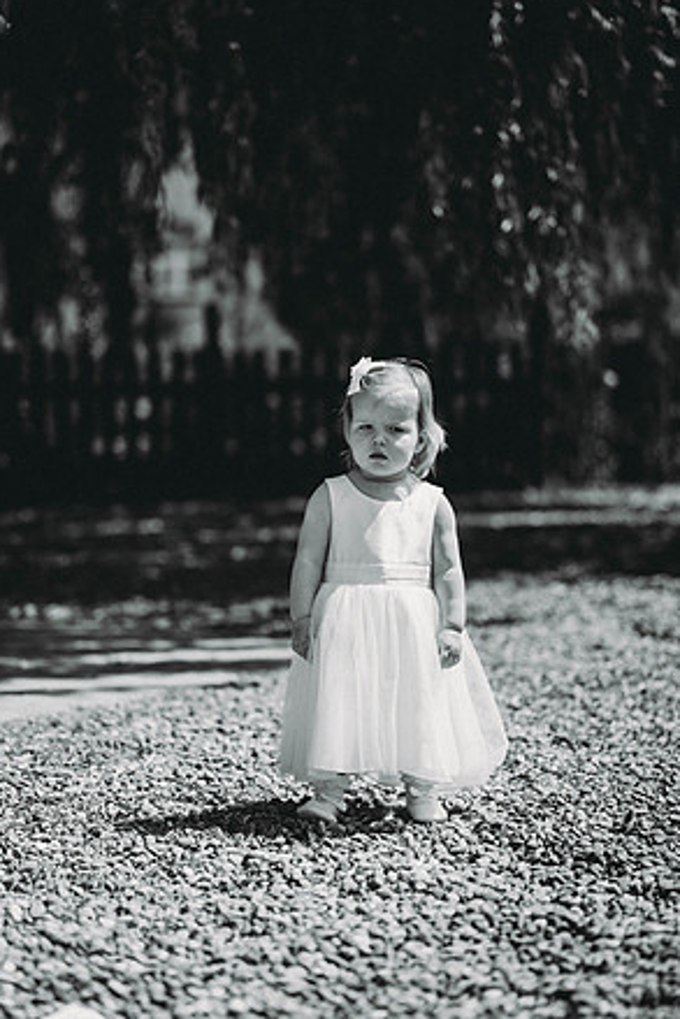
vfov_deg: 23.4
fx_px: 2463
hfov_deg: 15.7
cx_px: 335
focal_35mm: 87
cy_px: 508
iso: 100
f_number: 1.8
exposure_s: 1/3200
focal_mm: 85
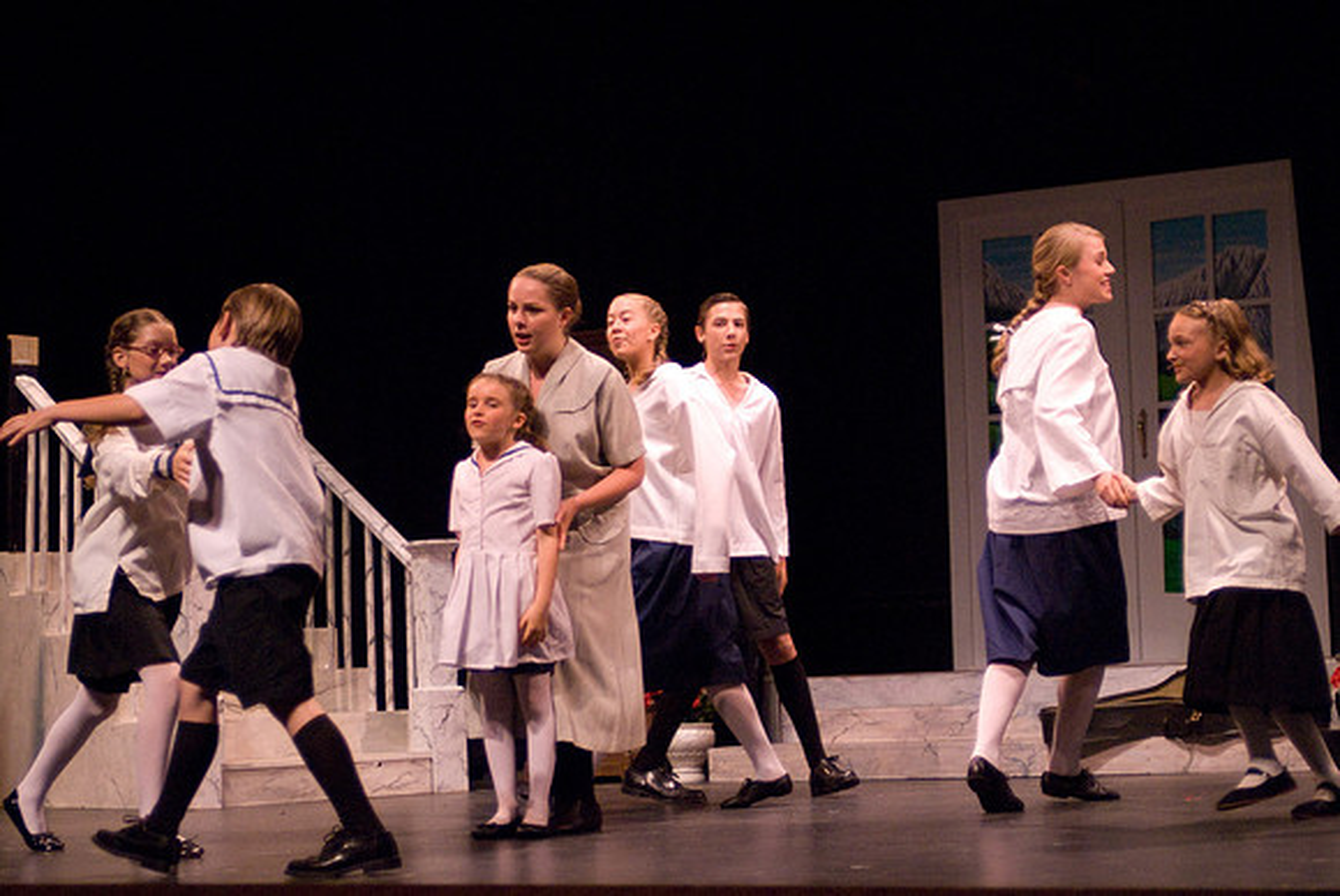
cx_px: 670
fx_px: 2683
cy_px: 448
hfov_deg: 28.0
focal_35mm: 72
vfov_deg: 19.0
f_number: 2.8
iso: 1600
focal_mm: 48
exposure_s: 1/320
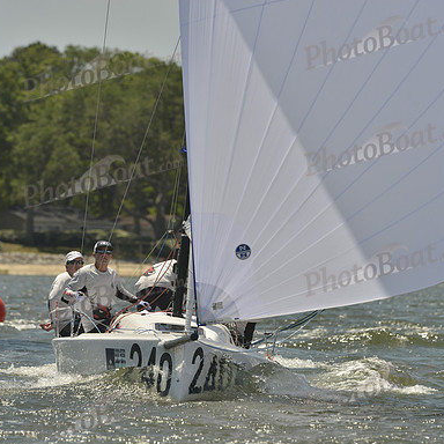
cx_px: 245
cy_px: 223
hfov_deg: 3.9
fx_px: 6516
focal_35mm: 449
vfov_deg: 3.9
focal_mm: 350
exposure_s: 1/1600
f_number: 8
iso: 280
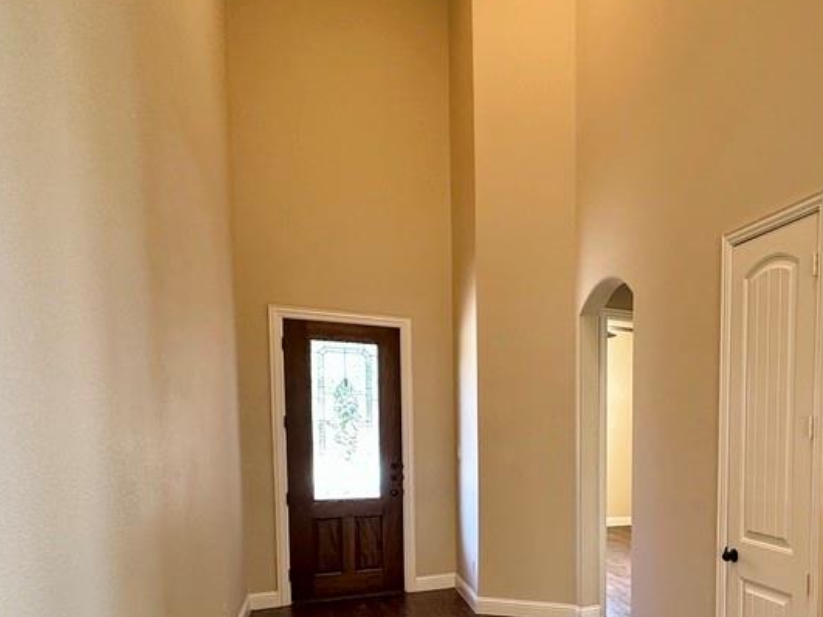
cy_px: 477
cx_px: 688
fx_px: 642
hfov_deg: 58.9
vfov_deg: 48.9
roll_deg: -0.5
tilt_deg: -4.5
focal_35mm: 27
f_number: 2.2
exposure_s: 1/60
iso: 500
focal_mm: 2.22
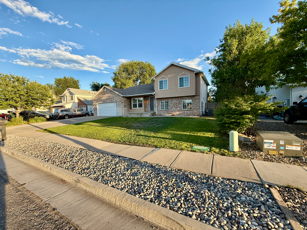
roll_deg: +1.5
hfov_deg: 102.1
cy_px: 115
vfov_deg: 85.7
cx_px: 154
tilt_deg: -1.4
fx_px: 124
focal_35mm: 14
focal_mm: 2.22
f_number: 2.2
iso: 64
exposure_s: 1/351
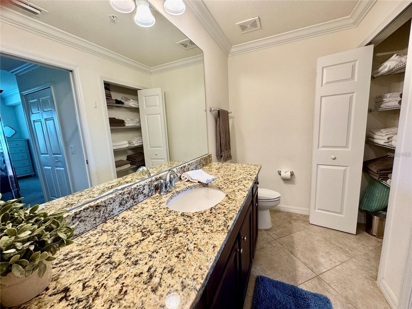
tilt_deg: -9.5
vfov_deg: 85.7
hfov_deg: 102.1
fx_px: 167
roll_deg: +2.8
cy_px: 154
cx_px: 206
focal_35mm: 14
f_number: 2.2
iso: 160
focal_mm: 2.22
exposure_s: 1/60
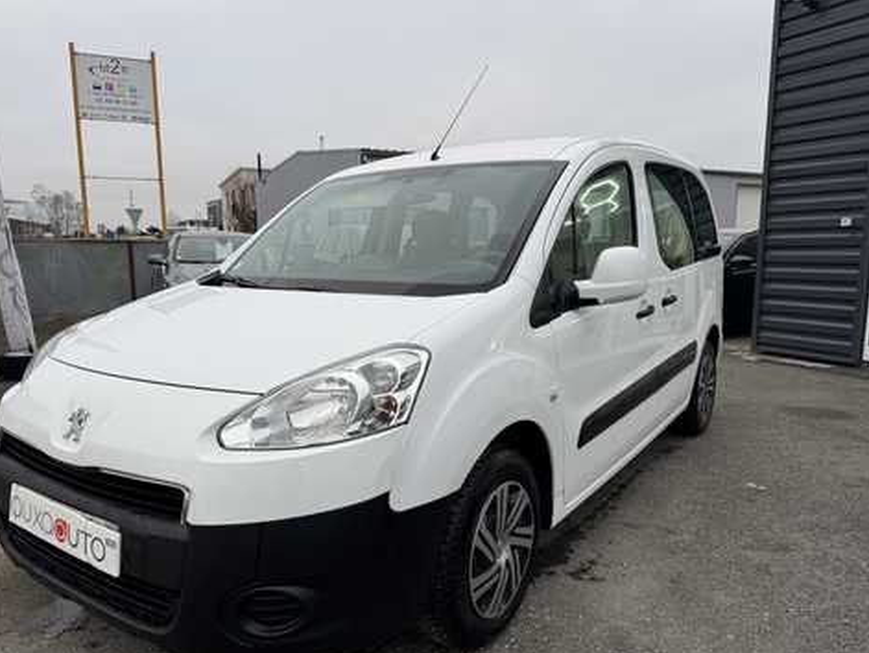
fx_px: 653
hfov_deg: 67.2
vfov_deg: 53.1
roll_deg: +0.6
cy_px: 351
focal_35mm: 26
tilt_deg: -9.1
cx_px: 400
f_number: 1.78
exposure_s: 1/170
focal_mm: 6.76
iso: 64
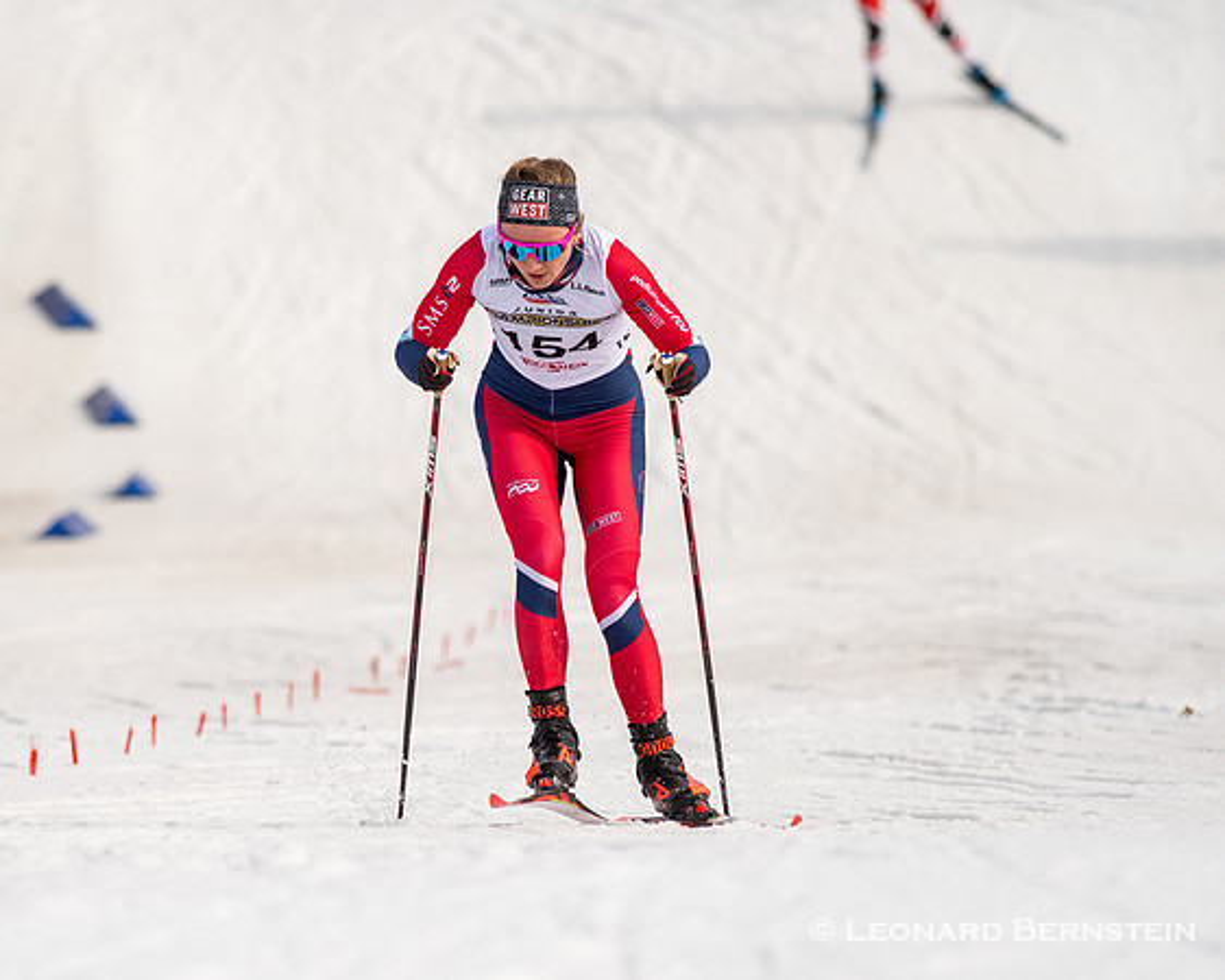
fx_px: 23032
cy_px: 515
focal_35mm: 635
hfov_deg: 3.0
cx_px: 417
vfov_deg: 2.4
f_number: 5
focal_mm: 300
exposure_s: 1/3200
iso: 400
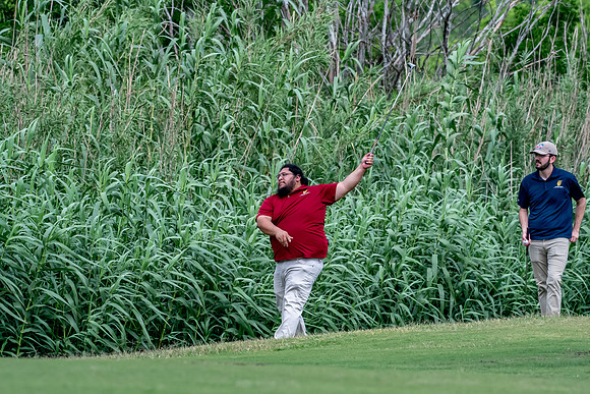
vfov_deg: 4.6
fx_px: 4918
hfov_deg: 6.9
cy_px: 197
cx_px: 295
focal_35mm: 300
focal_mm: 200
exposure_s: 1/2000
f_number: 5.6
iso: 1400
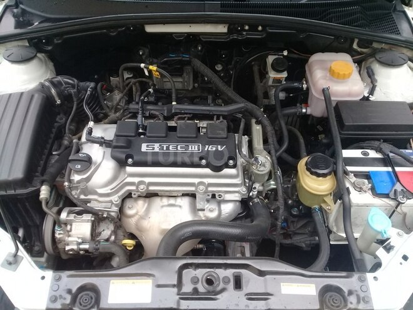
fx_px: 370
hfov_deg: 58.4
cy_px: 155
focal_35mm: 31
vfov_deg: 45.4
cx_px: 206
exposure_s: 1/50
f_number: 2.2
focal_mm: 3.3
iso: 64
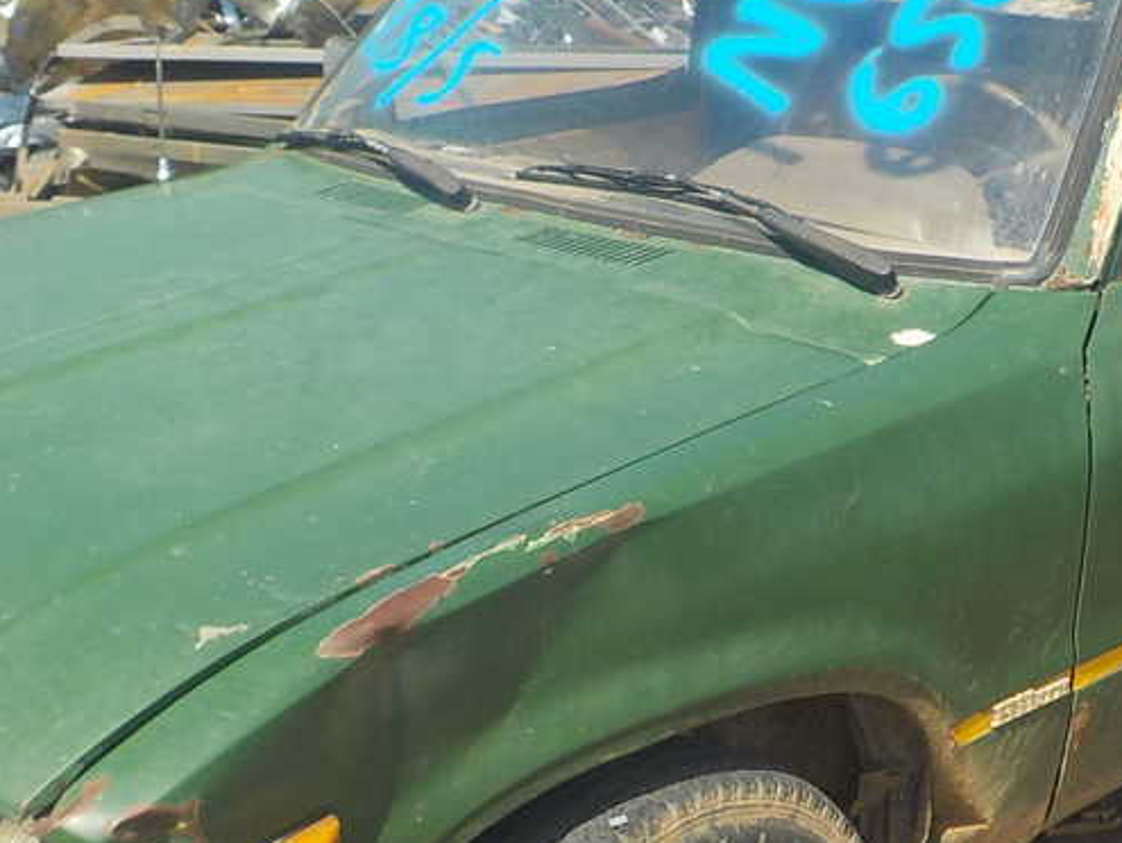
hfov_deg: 31.1
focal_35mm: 62
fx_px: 2011
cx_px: 682
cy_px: 564
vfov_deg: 23.6
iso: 125
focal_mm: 4.1
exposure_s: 1/800
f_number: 3.3
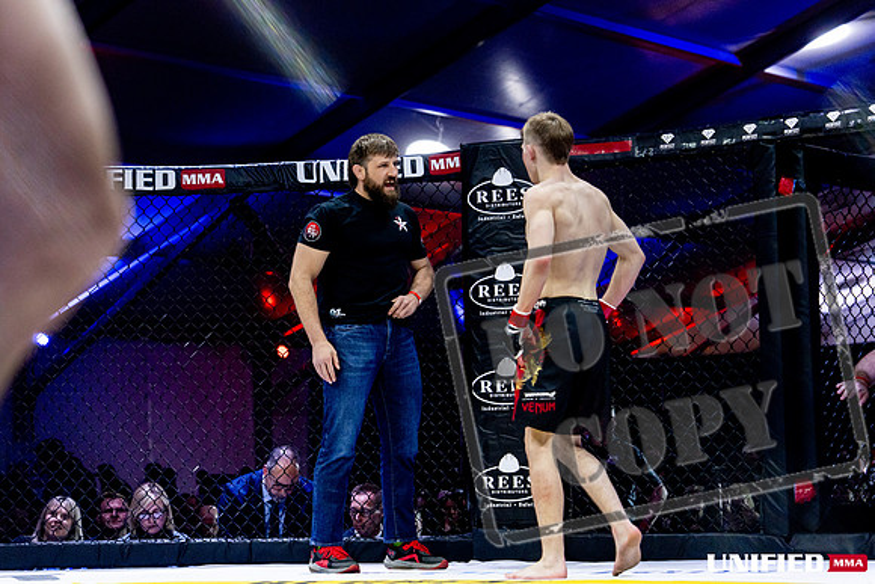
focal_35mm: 80
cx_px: 391
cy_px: 311
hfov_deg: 25.5
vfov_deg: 17.2
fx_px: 1935
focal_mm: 70
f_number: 2.8
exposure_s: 1/1250
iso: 3200
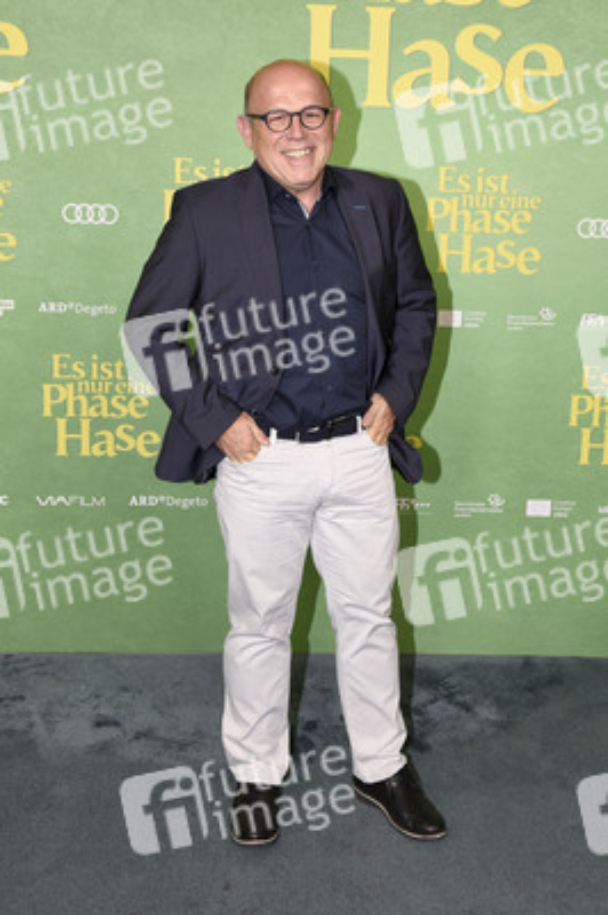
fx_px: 964
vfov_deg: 50.7
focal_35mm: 38
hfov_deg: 35.0
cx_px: 304
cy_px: 458
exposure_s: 1/125
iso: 500
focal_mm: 38
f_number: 6.3
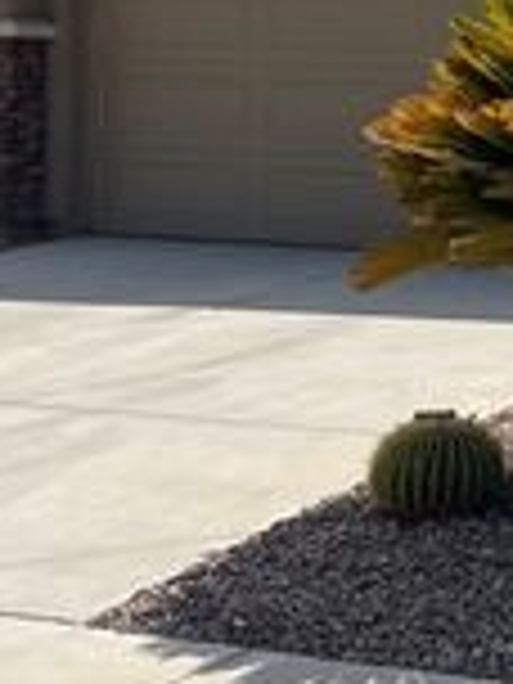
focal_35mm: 110
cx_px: 747
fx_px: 2174
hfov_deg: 12.8
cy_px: 7
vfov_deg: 17.5
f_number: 1.6
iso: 32
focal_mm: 5.1
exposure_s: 1/6250
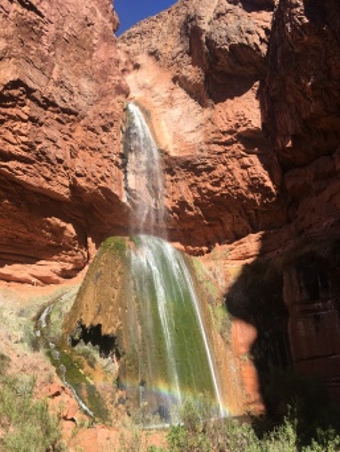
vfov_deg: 58.3
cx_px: 160
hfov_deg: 45.5
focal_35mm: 31
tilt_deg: +19.2
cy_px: 239
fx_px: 405
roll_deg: +4.1
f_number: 2.2
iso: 25
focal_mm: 4.15
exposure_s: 1/874
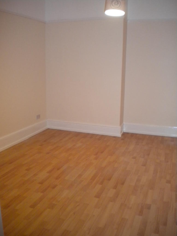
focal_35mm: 35
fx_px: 239
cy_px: 118
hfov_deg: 40.7
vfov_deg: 52.6
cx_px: 88
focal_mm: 6.3
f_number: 3.1
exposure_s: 1/30
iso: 400
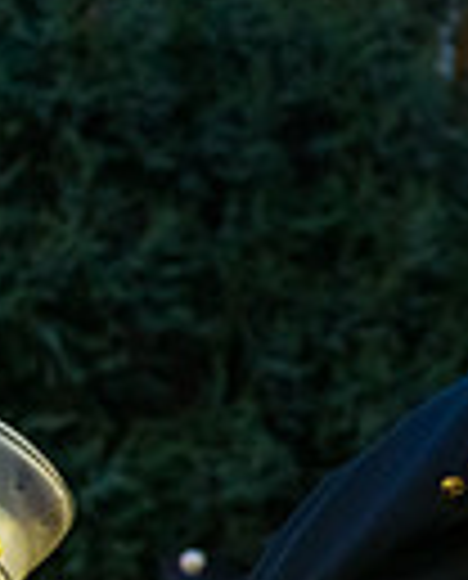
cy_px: 483
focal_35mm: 101
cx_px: 945
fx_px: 1740
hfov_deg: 13.2
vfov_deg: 18.7
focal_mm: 24
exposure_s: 1/50
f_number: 3.2
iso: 3200
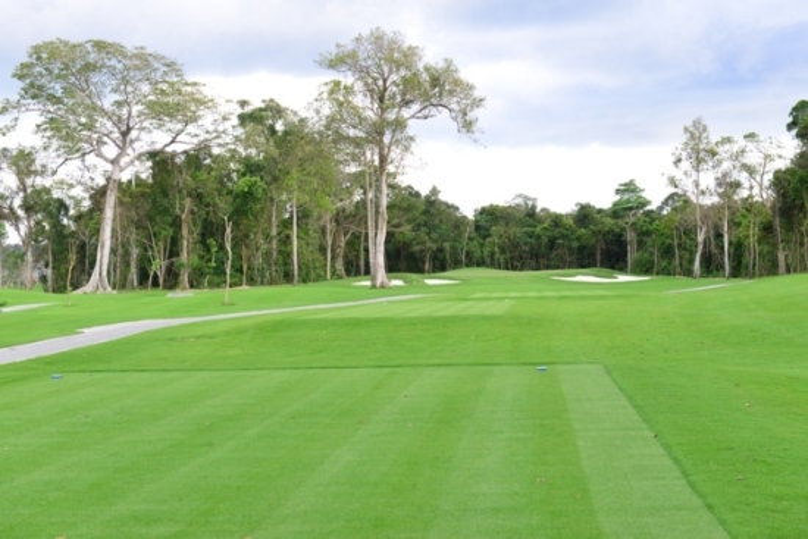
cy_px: 270
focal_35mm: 55
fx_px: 1235
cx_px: 404
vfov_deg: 24.6
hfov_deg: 36.2
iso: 640
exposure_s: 1/250
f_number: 6.3
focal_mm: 55
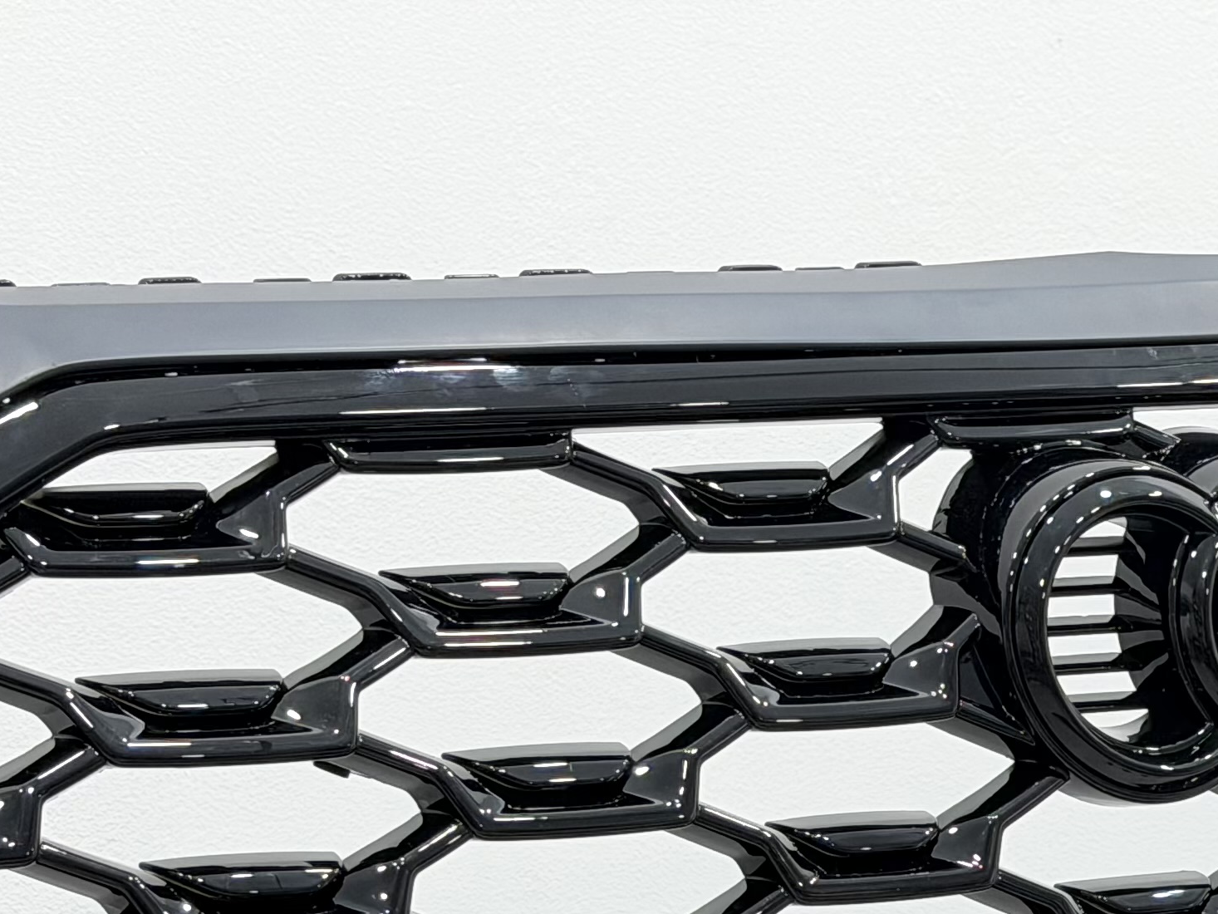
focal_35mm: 132
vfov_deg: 10.9
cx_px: 989
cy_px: 1243
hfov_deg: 14.8
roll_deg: -0.6
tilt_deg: -14.4
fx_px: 4645
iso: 50
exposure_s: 1/100
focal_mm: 6.76
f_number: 1.78
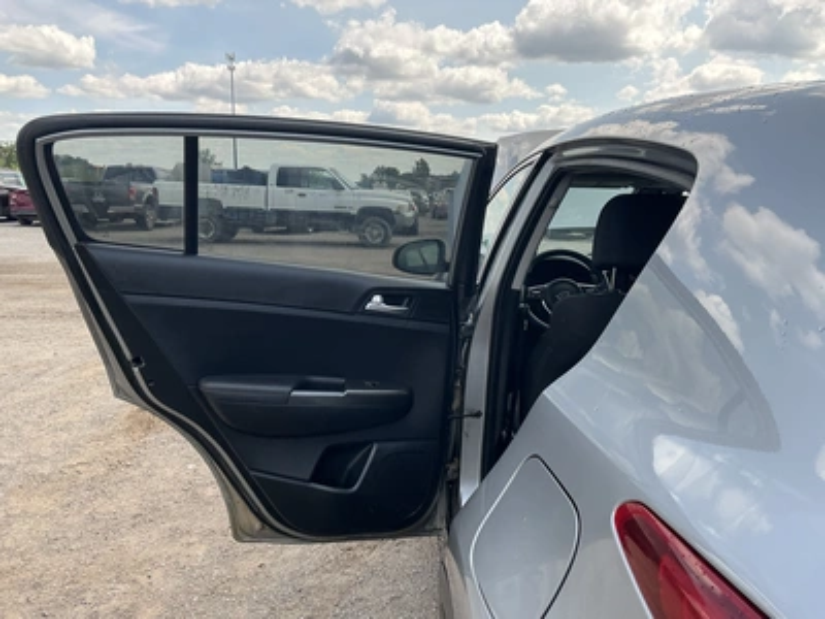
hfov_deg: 63.4
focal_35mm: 28
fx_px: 667
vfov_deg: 49.7
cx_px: 412
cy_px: 310
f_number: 1.8
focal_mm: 3
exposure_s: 1/519
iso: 25
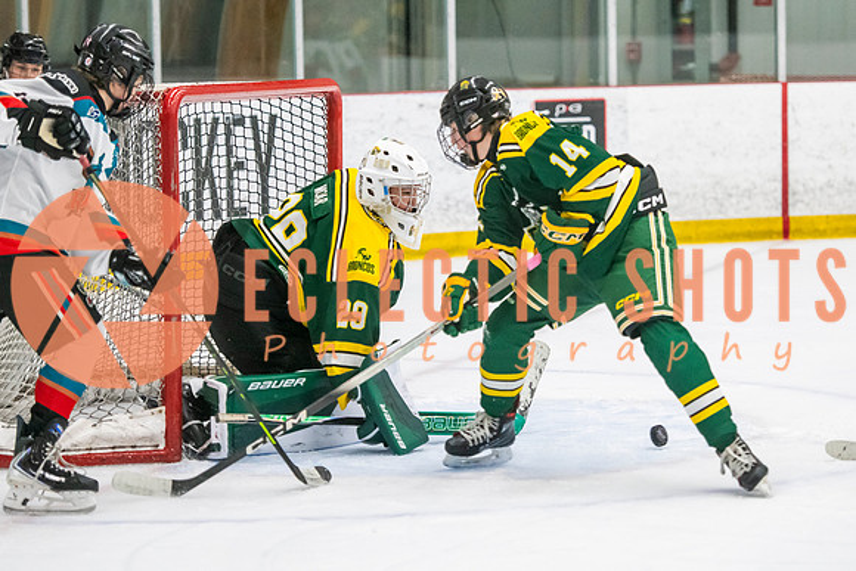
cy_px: 214
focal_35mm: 166
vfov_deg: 8.3
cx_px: 437
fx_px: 3939
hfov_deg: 12.4
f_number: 3.2
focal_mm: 116
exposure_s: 1/640
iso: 2500
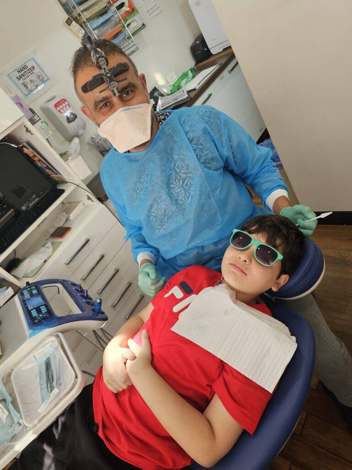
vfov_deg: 73.9
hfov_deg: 58.9
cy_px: 235
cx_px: 176
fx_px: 312
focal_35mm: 23
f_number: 1.7
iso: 125
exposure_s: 1/100
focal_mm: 6.3
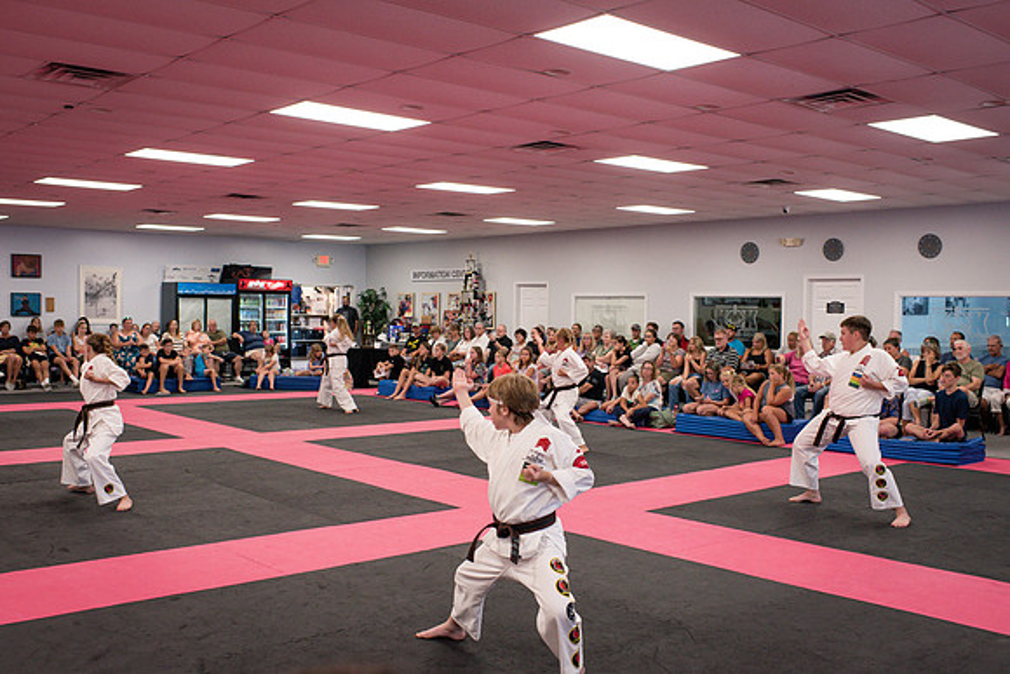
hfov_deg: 53.8
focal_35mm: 35
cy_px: 337
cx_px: 505
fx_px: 995
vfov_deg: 37.4
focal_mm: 35
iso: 1250
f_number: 5
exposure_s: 1/200
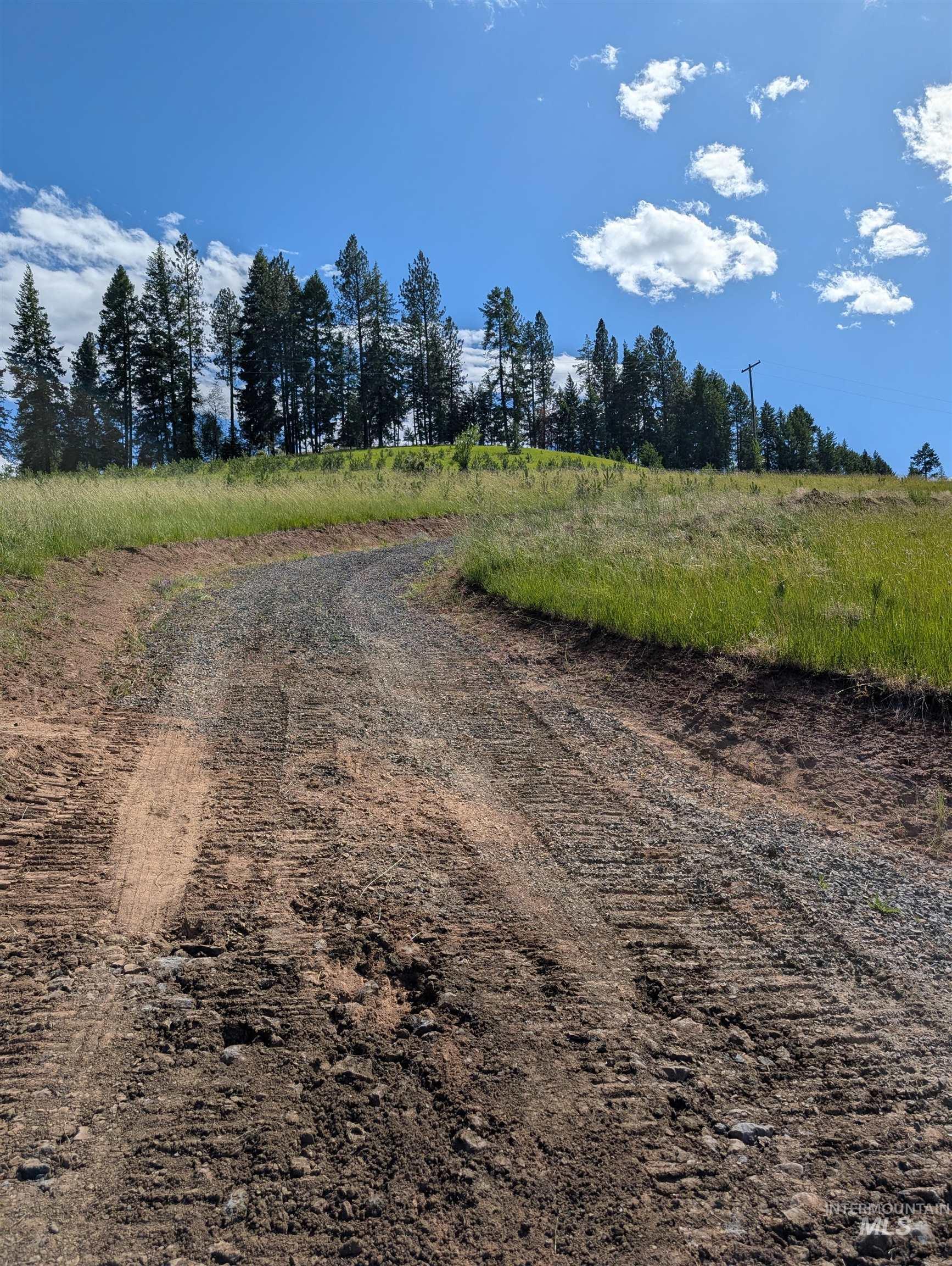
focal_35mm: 24
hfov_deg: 56.9
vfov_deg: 71.5
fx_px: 878
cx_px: 476
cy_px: 633
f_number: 1.68
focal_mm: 6.9
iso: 21
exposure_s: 1/2519
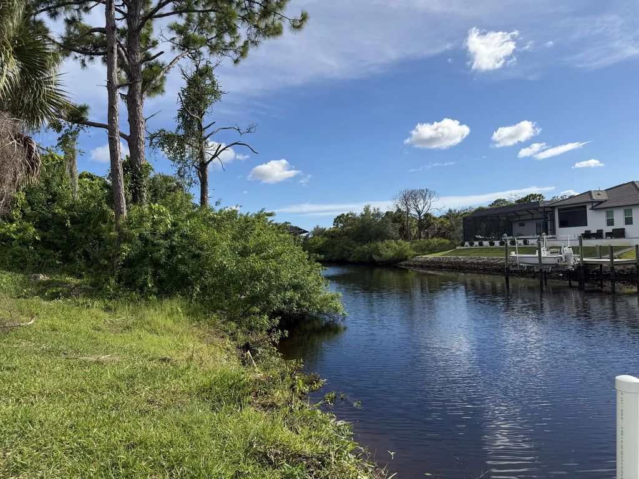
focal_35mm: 24
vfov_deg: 56.8
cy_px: 240
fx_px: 443
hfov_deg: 71.6
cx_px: 320
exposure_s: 1/6173
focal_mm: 6.76
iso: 80
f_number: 1.78
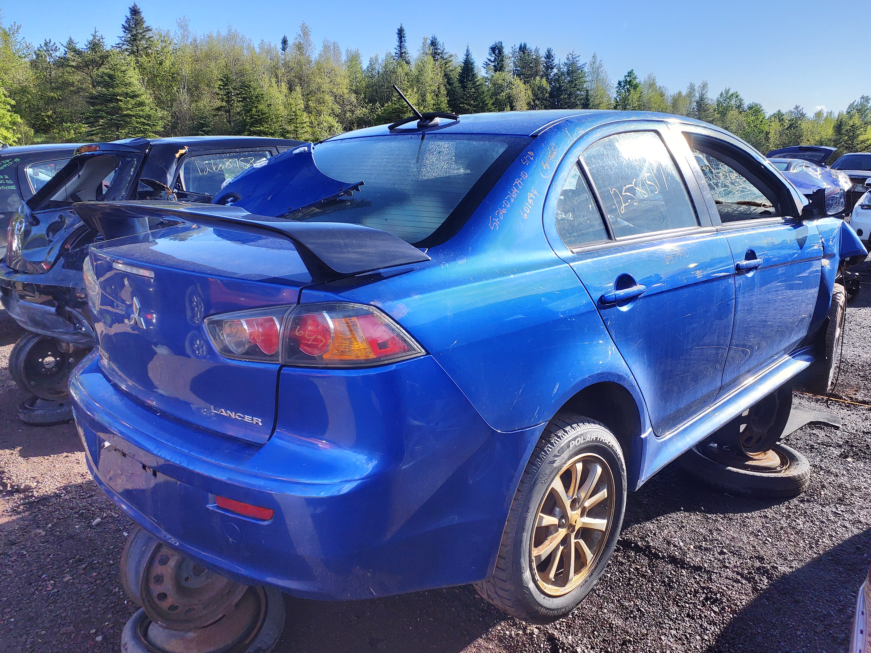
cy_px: 326
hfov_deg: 67.3
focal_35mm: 26
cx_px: 436
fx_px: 654
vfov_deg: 53.1
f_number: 1.9
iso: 40
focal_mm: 3.58
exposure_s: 1/282
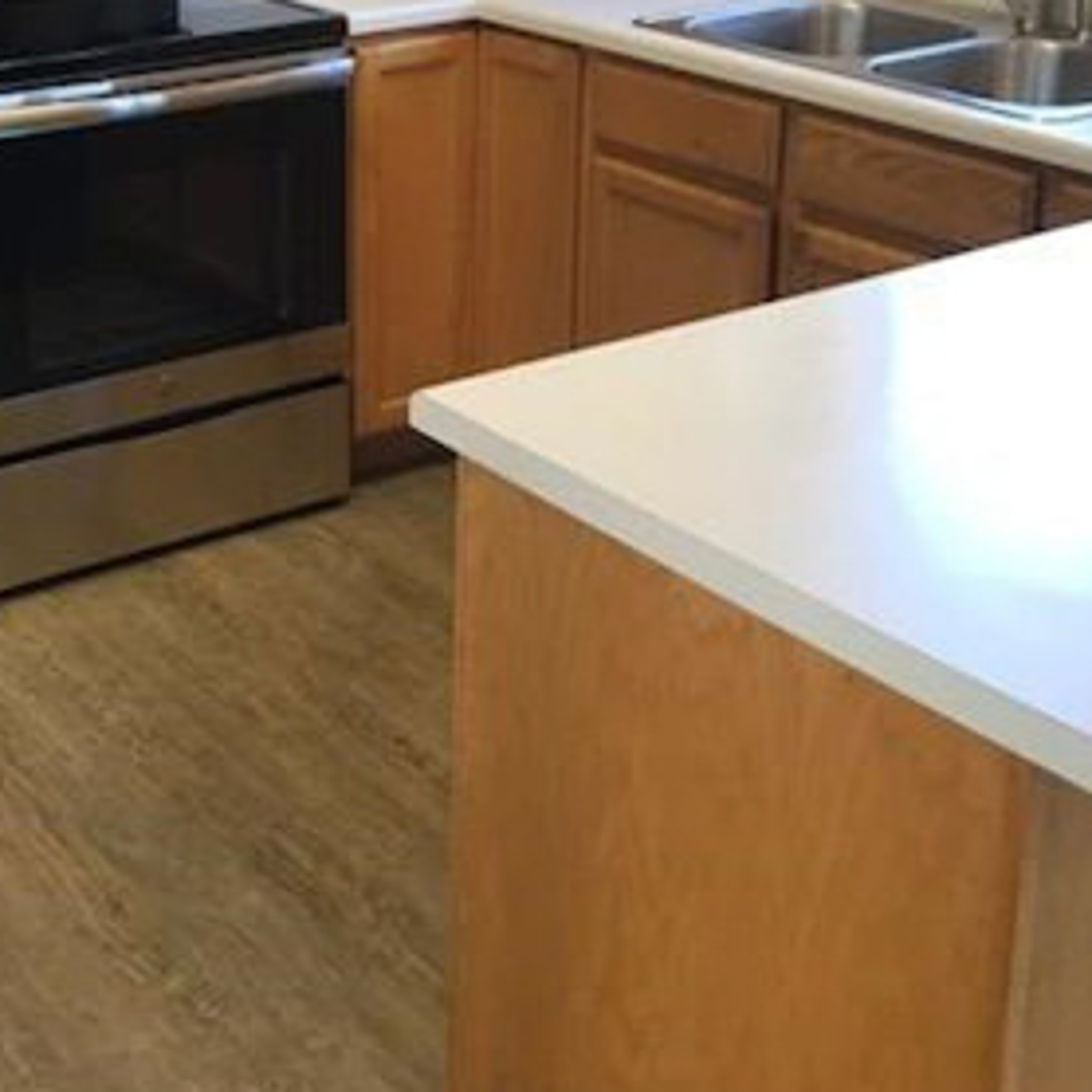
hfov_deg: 29.5
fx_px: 2034
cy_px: 200
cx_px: 255
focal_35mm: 57
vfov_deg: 29.3
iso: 32
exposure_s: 1/60
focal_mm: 3.99
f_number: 1.8
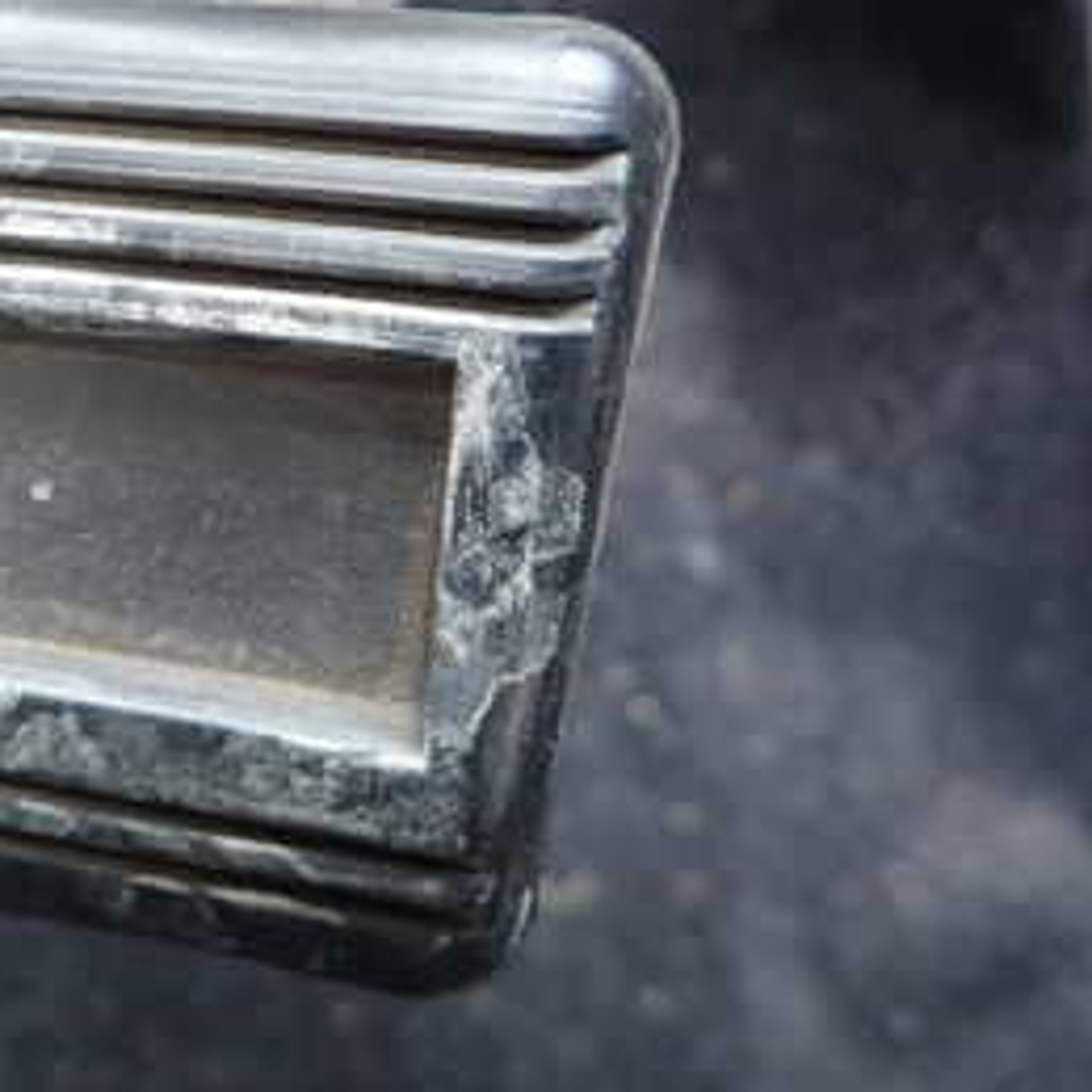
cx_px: 105
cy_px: 302
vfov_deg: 32.9
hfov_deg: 31.8
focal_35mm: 51
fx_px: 1820
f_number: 2
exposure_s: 1/30
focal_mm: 4.5
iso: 200
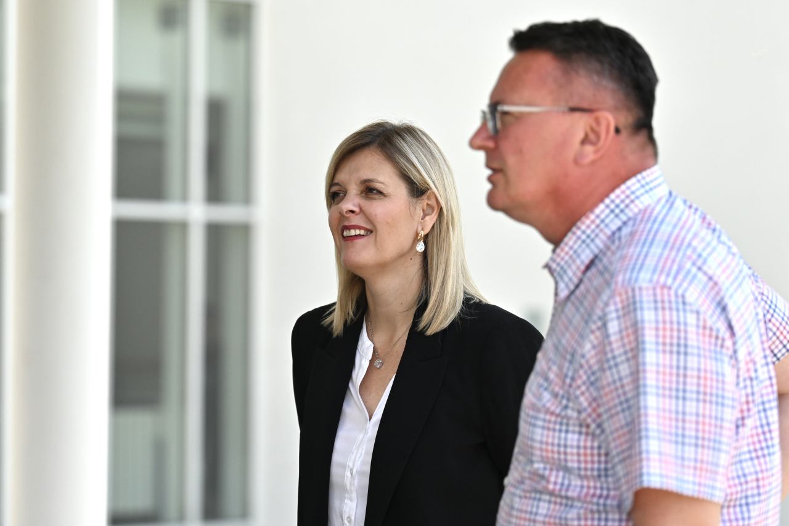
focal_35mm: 110
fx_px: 2410
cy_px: 263
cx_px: 394
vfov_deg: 12.4
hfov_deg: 18.6
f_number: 2.8
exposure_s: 1/6400
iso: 640
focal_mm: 110
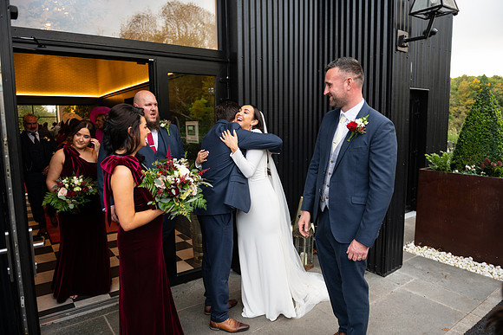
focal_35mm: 24
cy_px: 168
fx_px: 335
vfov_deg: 53.2
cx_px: 252
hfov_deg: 73.7
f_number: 3.5
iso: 320
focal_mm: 24
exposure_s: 1/160
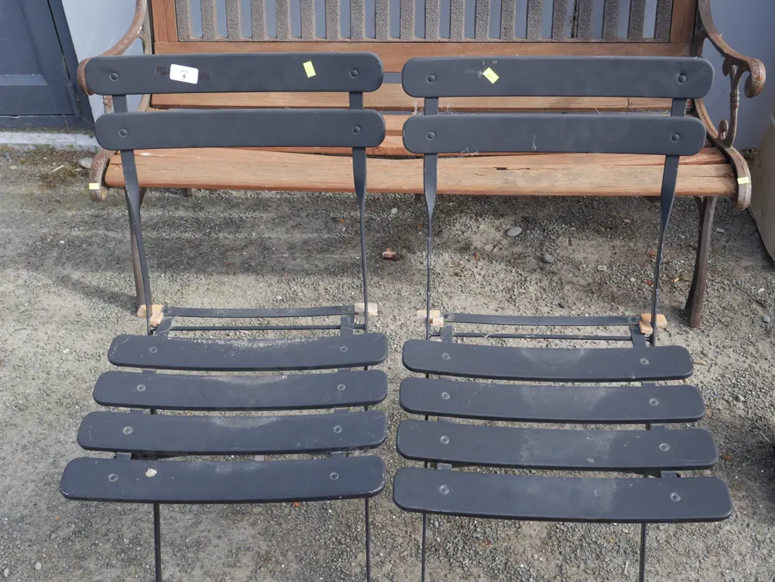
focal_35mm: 40
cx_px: 388
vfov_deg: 36.0
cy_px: 291
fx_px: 896
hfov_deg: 46.8
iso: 200
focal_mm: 20
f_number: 5.6
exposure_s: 1/200
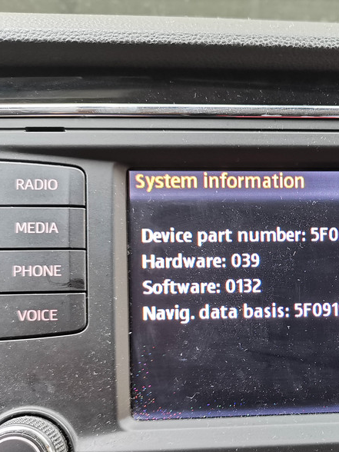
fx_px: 640
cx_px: 316
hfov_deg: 28.4
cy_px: 307
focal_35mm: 49
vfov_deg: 38.4
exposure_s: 3
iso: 200
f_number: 1.8
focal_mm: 5.58
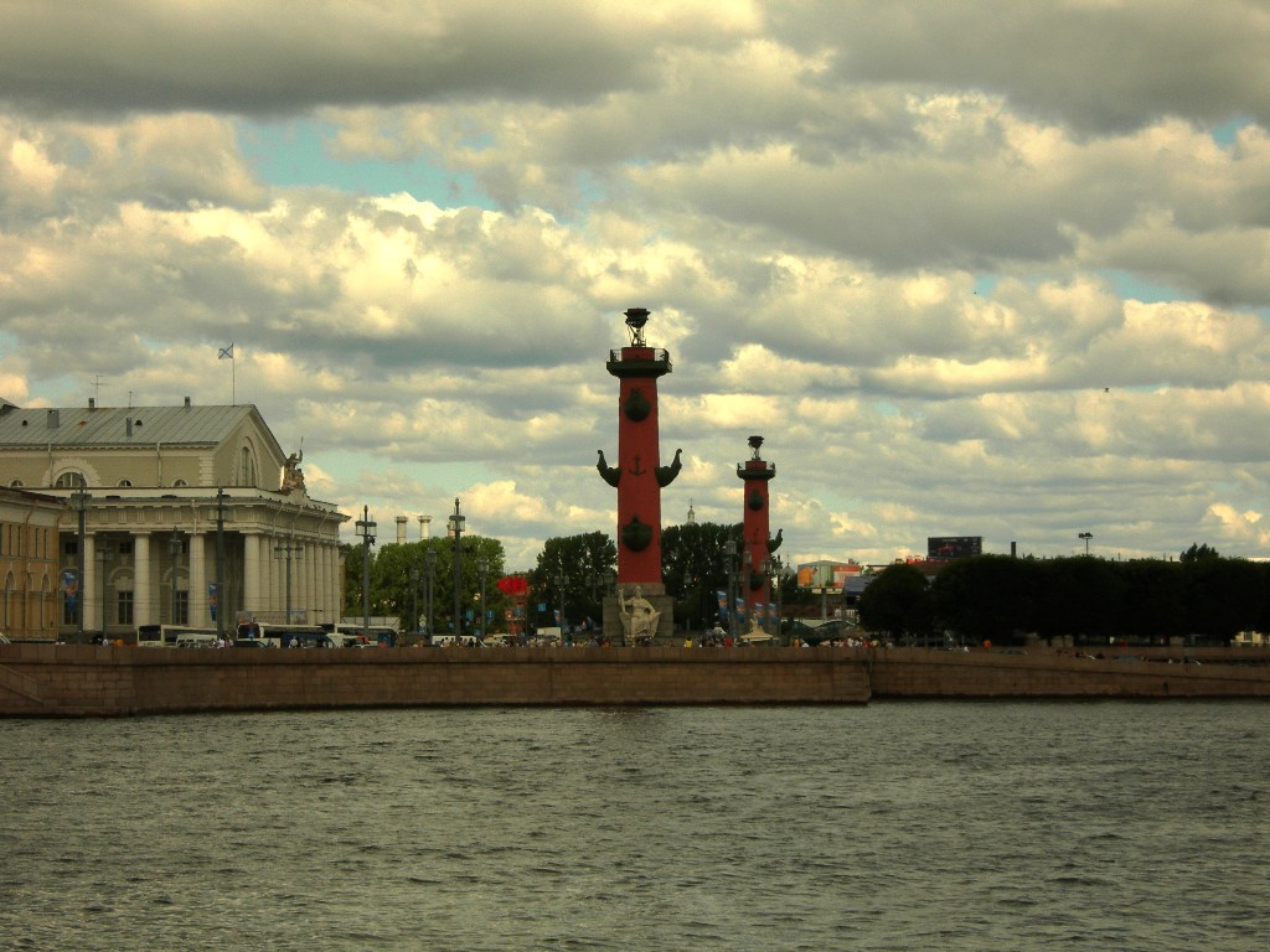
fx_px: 4146
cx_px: 635
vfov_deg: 13.1
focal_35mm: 113
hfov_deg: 17.4
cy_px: 476
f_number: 8.2
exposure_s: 1/326
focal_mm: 23.4
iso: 50
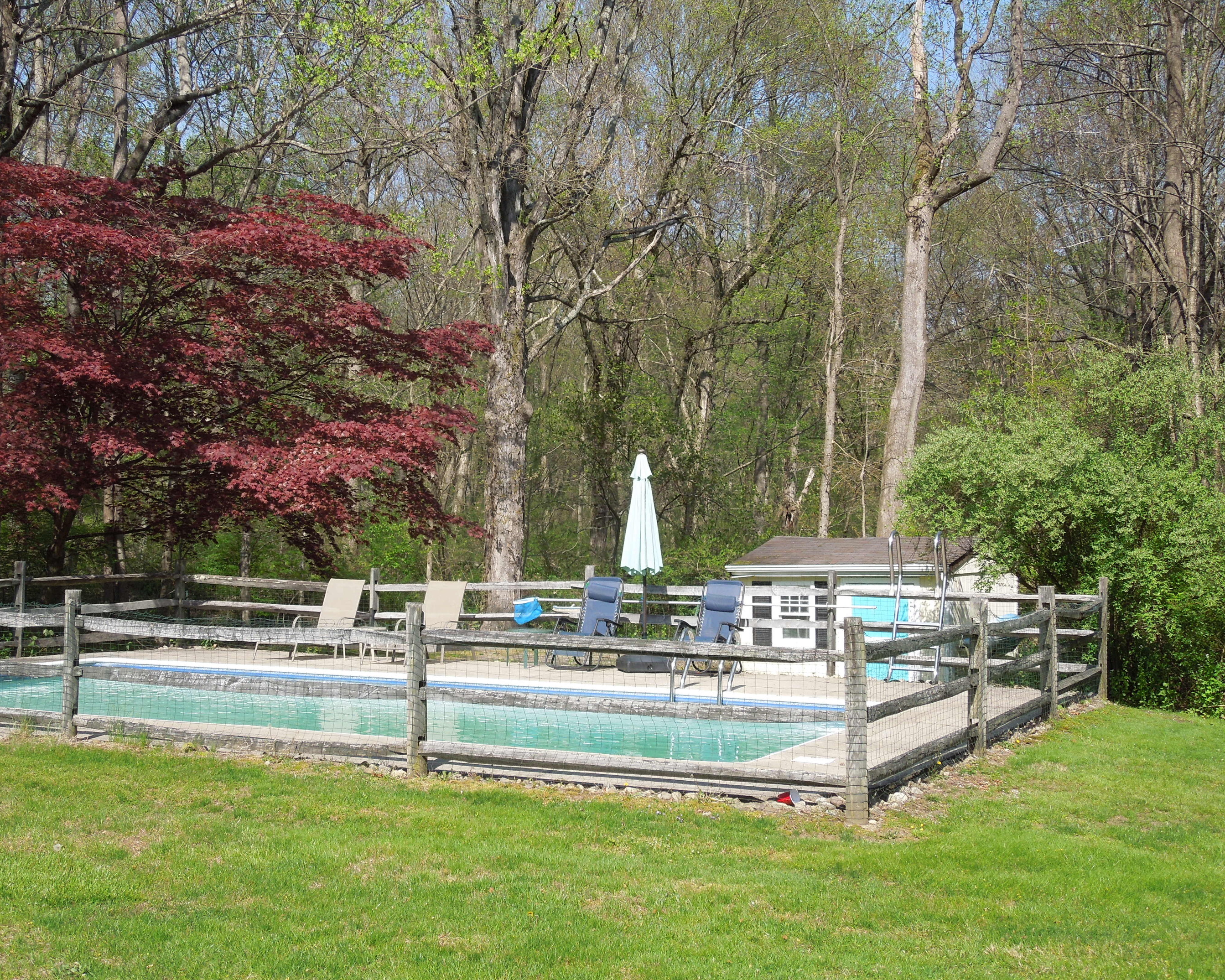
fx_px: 1740
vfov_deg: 31.4
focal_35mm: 48
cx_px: 552
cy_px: 471
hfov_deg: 38.7
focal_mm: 7.8
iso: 100
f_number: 3.9
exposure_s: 1/500
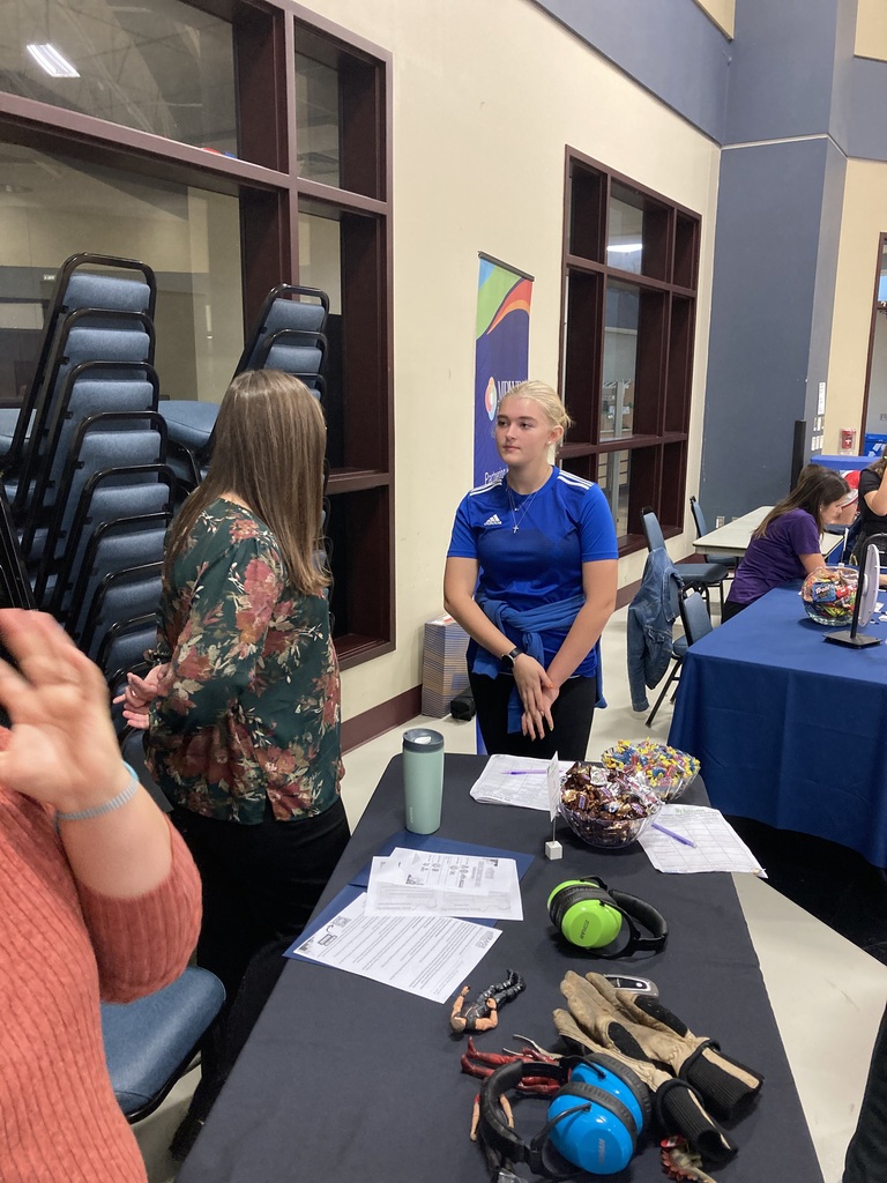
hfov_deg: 49.7
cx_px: 444
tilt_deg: -12.3
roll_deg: +0.0
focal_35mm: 28
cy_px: 592
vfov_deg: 63.4
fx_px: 957
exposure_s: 1/60
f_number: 1.8
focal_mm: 3.99
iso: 200
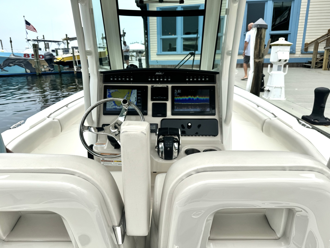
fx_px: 229
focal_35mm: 24
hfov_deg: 71.6
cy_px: 124
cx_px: 165
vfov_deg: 56.8
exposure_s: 1/3802
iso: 80
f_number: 1.78
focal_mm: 6.76
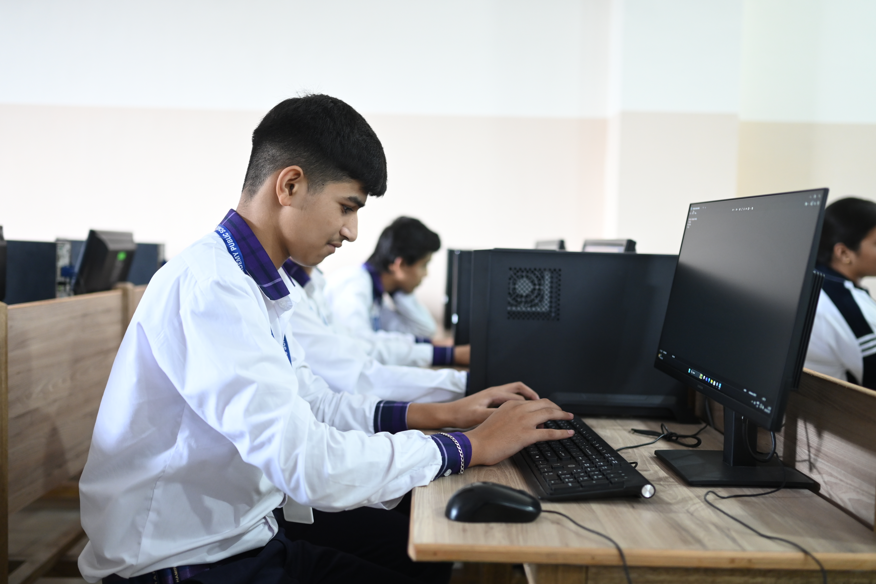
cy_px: 293
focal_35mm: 36
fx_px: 876
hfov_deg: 53.1
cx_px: 437
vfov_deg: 36.9
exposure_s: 1/125
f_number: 1.8
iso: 1250
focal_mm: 35
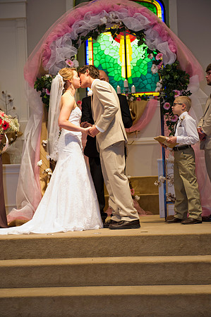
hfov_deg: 19.4
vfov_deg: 28.9
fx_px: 617
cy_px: 158
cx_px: 106
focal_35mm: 70
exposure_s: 1/125
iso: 1600
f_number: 4
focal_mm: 70
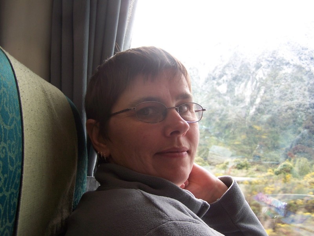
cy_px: 118
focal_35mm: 38
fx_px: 345
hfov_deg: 49.0
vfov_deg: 37.7
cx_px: 157
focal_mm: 6.3
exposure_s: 1/30
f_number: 2.8
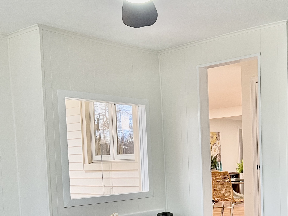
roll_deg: +1.9
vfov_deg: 26.8
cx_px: 236
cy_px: 183
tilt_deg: -1.4
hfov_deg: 34.9
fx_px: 441
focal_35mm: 53
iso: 125
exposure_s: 1/60
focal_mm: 5.7
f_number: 1.5
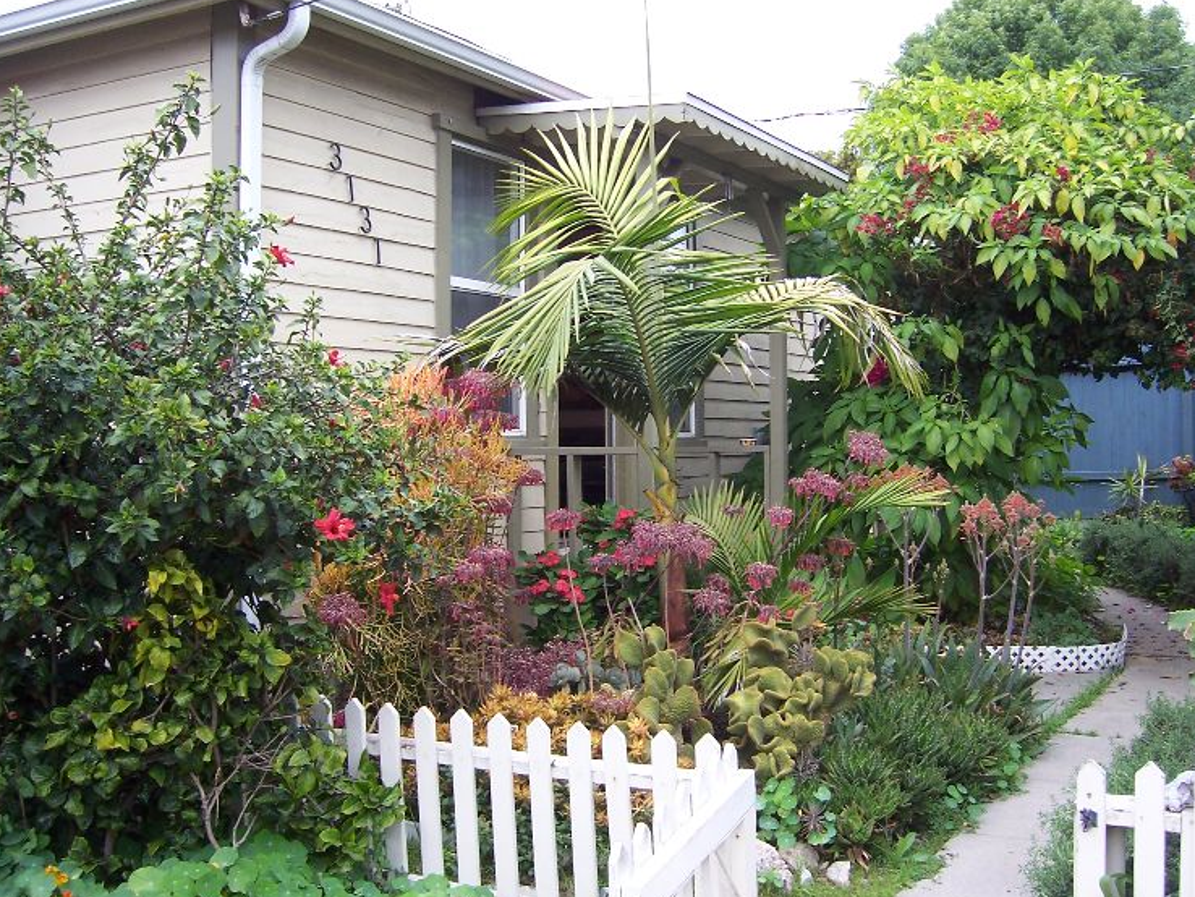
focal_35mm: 39
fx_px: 1347
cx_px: 615
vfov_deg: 36.8
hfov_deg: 47.8
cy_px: 434
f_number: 3
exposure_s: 1/250
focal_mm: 6
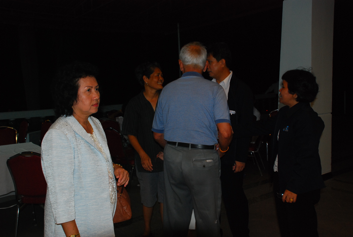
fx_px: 354
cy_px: 118
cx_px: 176
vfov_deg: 37.0
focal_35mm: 36
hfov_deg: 53.0
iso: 640
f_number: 5
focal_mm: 24
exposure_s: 1/15
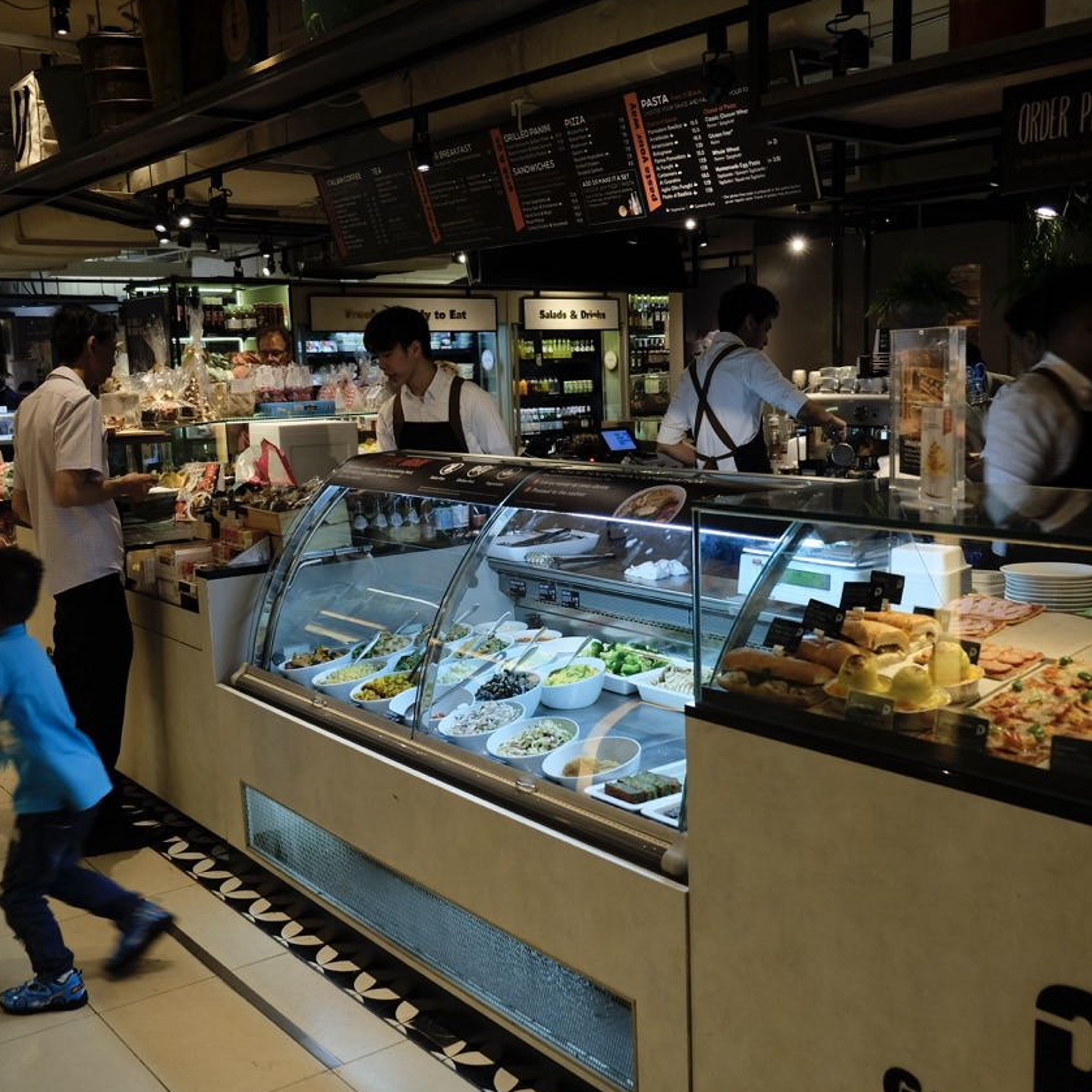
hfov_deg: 47.1
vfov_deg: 47.2
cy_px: 551
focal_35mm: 35
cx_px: 605
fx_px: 1249
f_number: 3.6
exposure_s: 1/52
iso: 400
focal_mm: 18
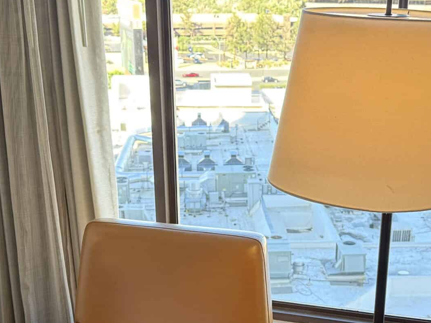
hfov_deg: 33.2
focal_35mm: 58
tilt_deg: -21.6
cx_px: 245
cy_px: 282
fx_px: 722
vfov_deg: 24.6
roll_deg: -1.0
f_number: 1.78
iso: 400
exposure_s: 1/120
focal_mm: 6.76
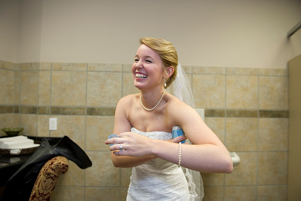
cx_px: 150
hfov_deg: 69.4
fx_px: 217
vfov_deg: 49.5
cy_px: 100
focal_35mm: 26
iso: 1250
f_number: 4
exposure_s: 1/125
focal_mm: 26
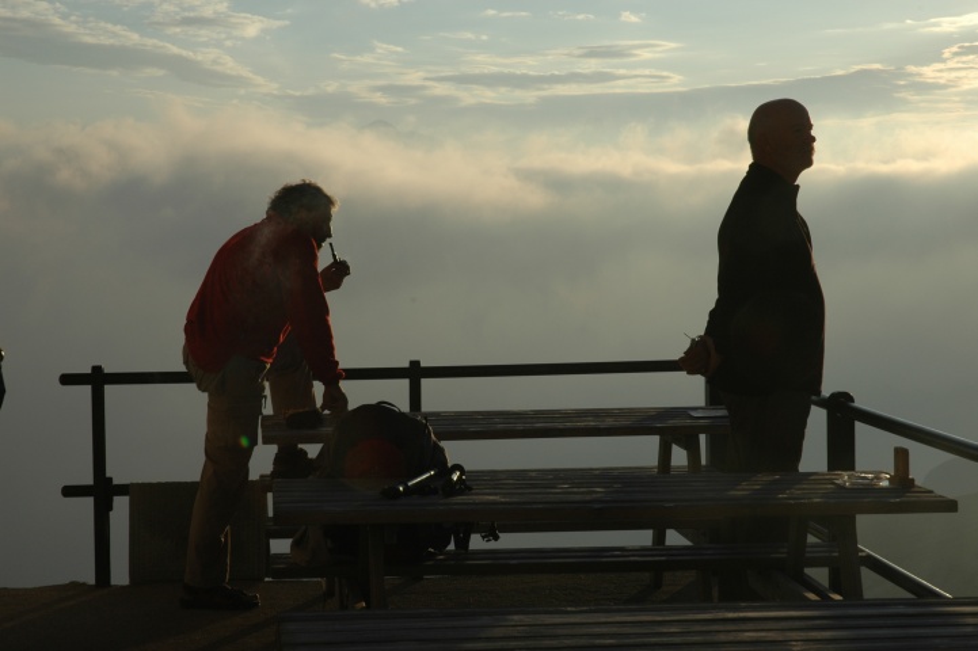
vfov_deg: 16.2
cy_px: 326
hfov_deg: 24.2
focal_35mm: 84
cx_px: 489
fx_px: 2281
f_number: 14
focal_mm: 56
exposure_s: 1/250
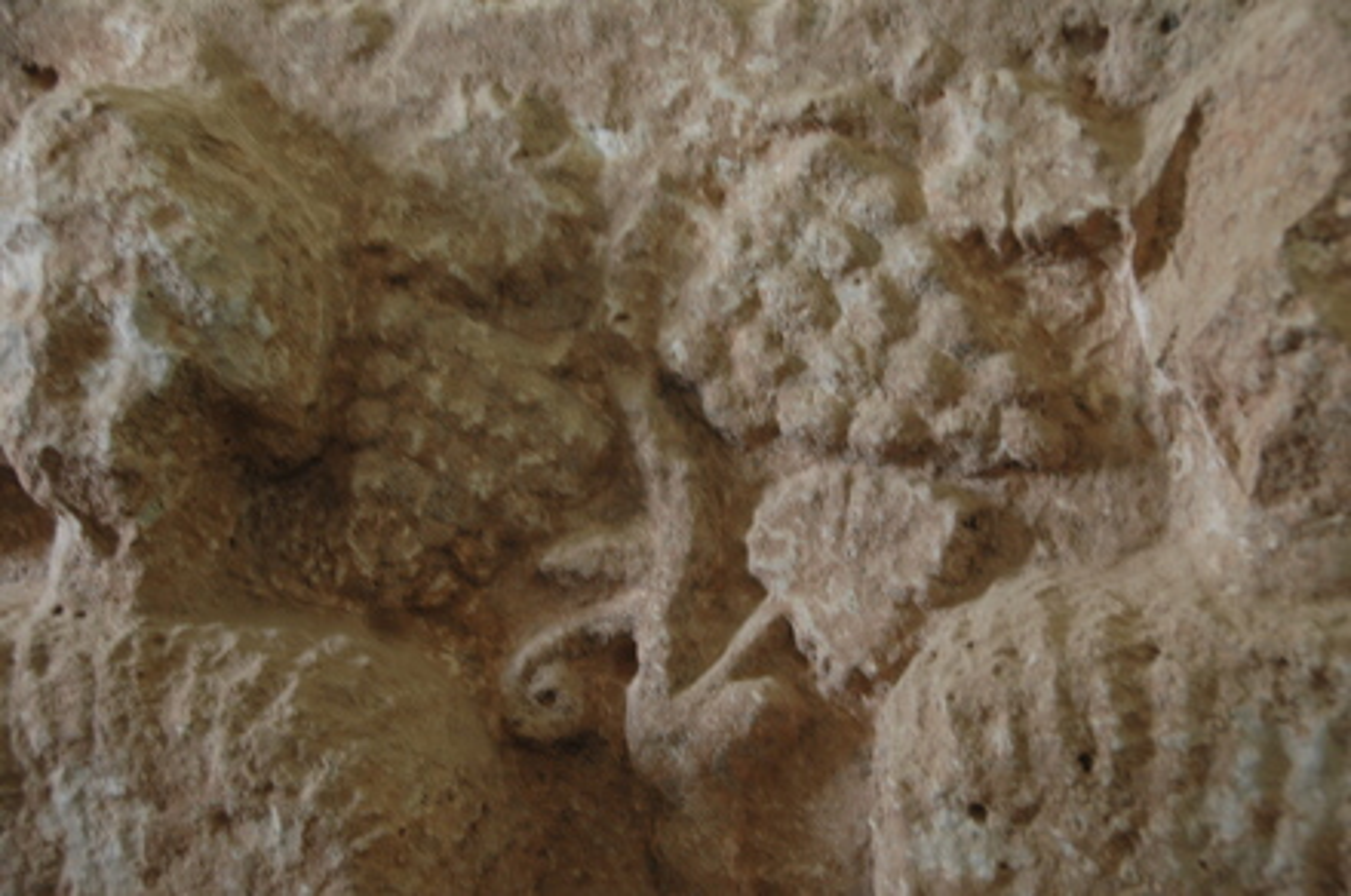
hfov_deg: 26.0
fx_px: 2923
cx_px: 676
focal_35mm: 78
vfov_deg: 17.4
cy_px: 448
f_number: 4.8
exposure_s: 1/8
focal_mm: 52
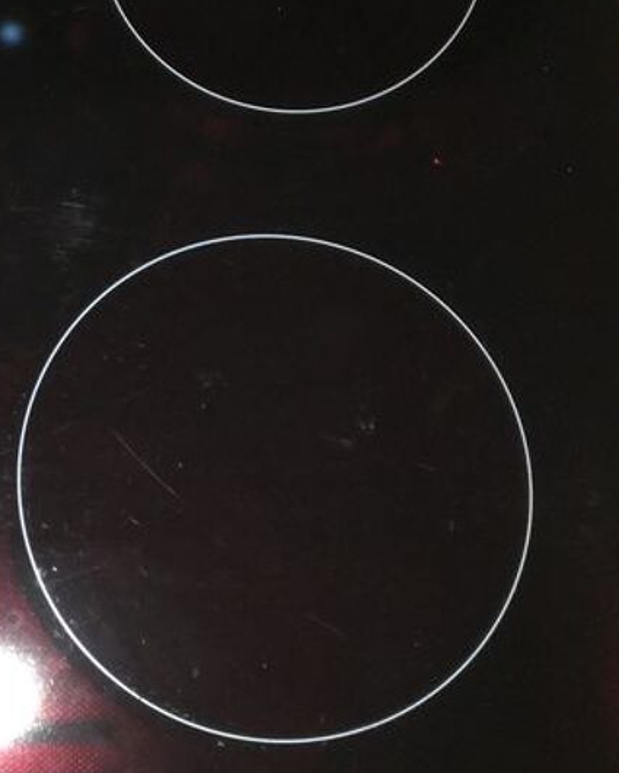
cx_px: -7
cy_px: 372
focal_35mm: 71
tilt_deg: -79.9
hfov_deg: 20.8
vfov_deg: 26.8
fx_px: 1625
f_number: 2.2
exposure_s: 1/17
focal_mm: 4.15
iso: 320
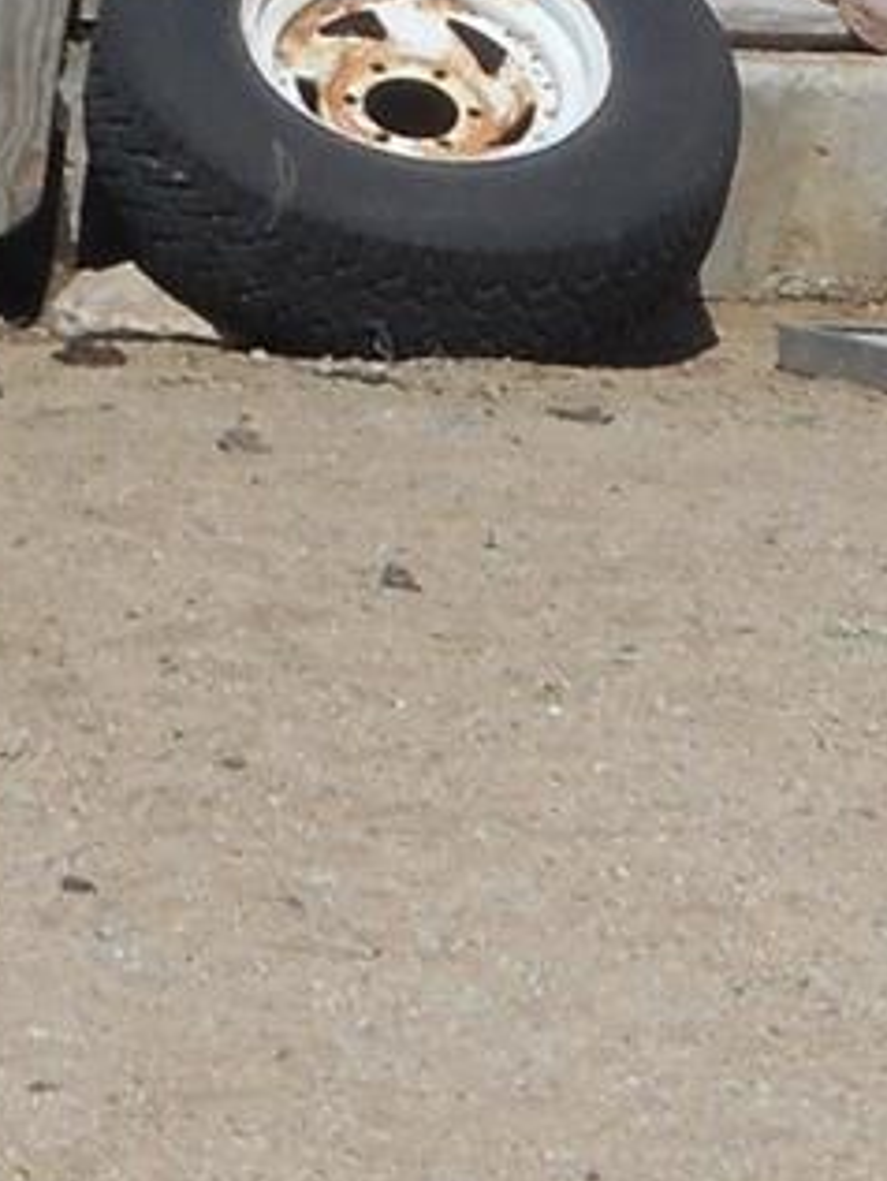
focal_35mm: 423
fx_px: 14442
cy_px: -1870
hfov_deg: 3.5
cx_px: -123
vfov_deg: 4.6
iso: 80
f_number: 5.3
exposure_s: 1/640
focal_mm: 12
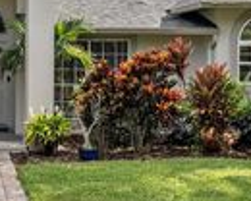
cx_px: -29
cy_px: 66
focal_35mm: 58
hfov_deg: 29.2
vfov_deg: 26.1
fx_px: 431
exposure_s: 1/13
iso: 100
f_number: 8
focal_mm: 16
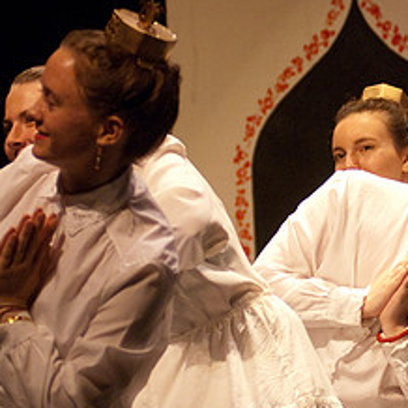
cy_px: 105
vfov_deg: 6.4
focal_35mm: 272
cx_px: 346
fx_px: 3627
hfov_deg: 6.4
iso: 1000
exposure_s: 1/200
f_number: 2.8
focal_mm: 80
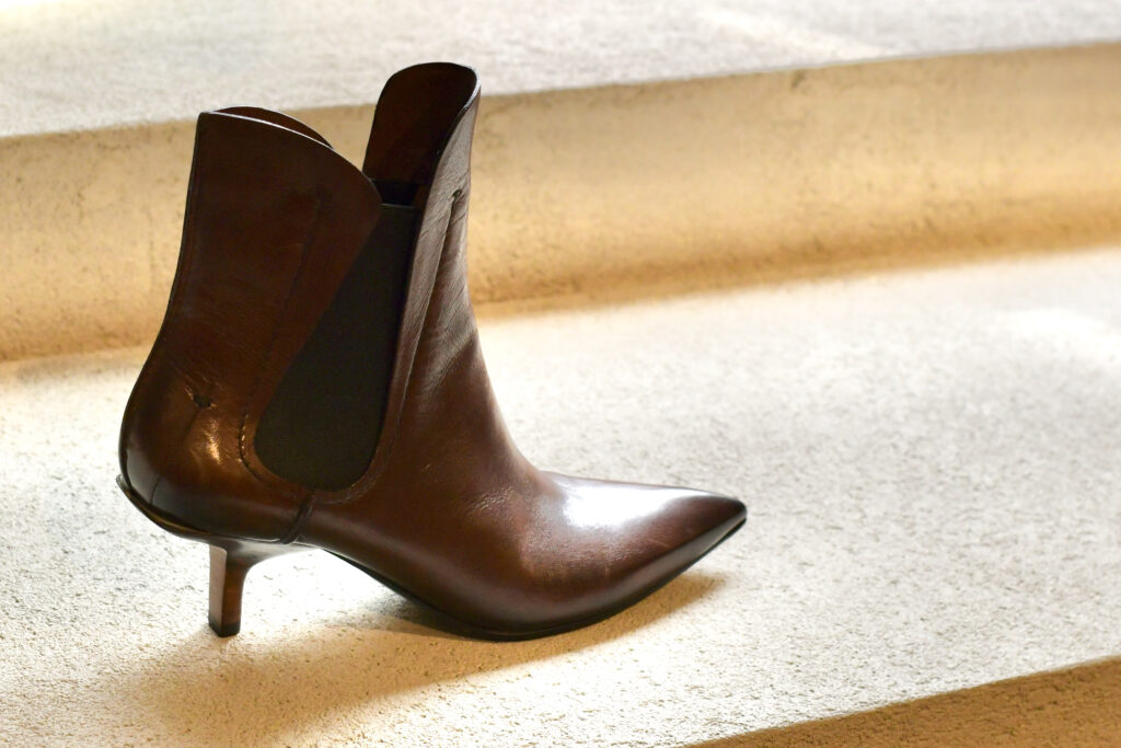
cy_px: 374
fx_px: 1557
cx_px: 560
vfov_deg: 27.0
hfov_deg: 39.6
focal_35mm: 50
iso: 800
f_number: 5.6
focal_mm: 50
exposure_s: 1/640
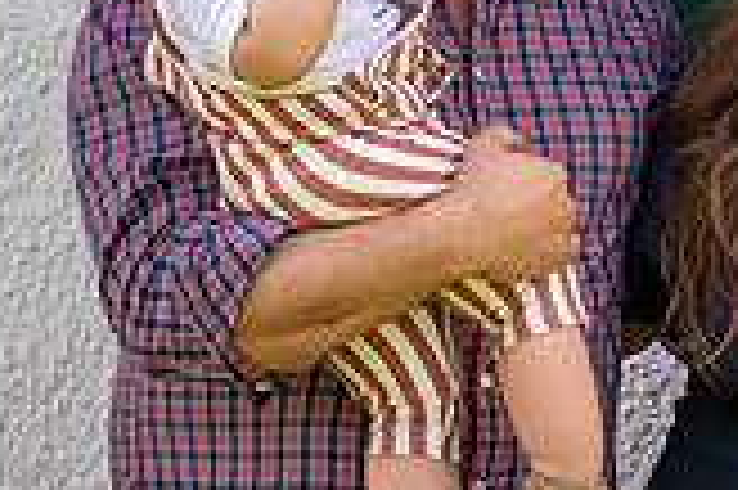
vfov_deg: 6.8
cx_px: 1170
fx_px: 4116
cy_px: 189
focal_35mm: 201
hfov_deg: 9.9
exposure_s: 1/200
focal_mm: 57
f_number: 8
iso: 250
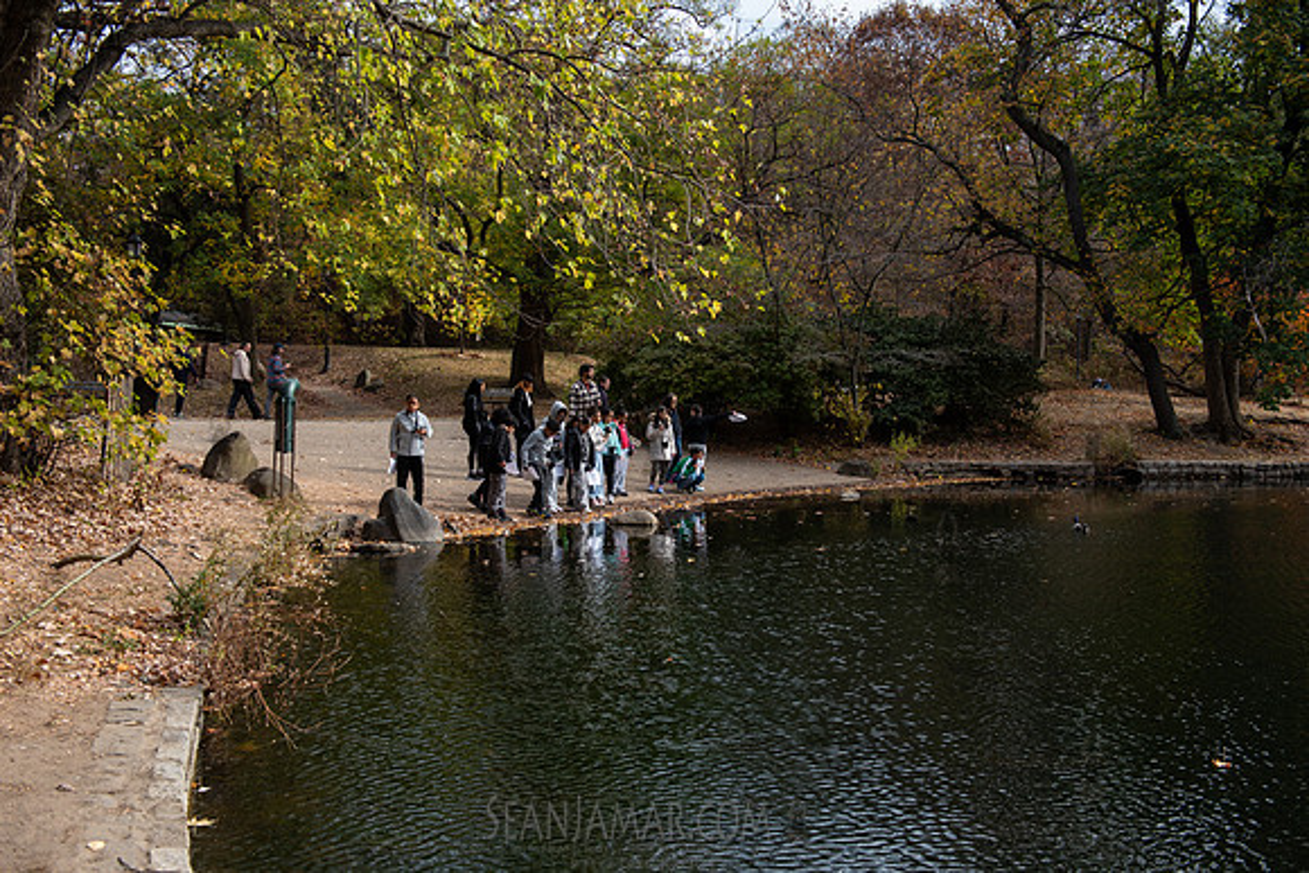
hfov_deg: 53.9
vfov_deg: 37.5
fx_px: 1287
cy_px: 436
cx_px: 654
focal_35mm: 35
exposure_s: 1/400
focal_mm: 35
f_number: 5
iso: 160
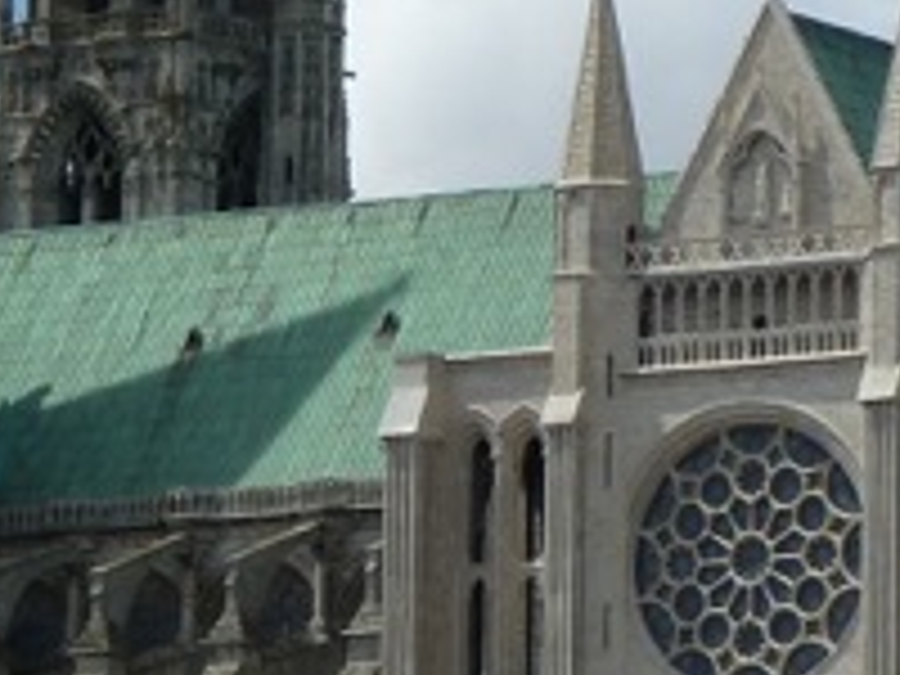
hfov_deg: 4.5
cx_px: 688
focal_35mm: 443
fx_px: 11518
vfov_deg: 3.4
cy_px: 180
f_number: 5.6
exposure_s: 1/500
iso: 80
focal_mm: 18.2
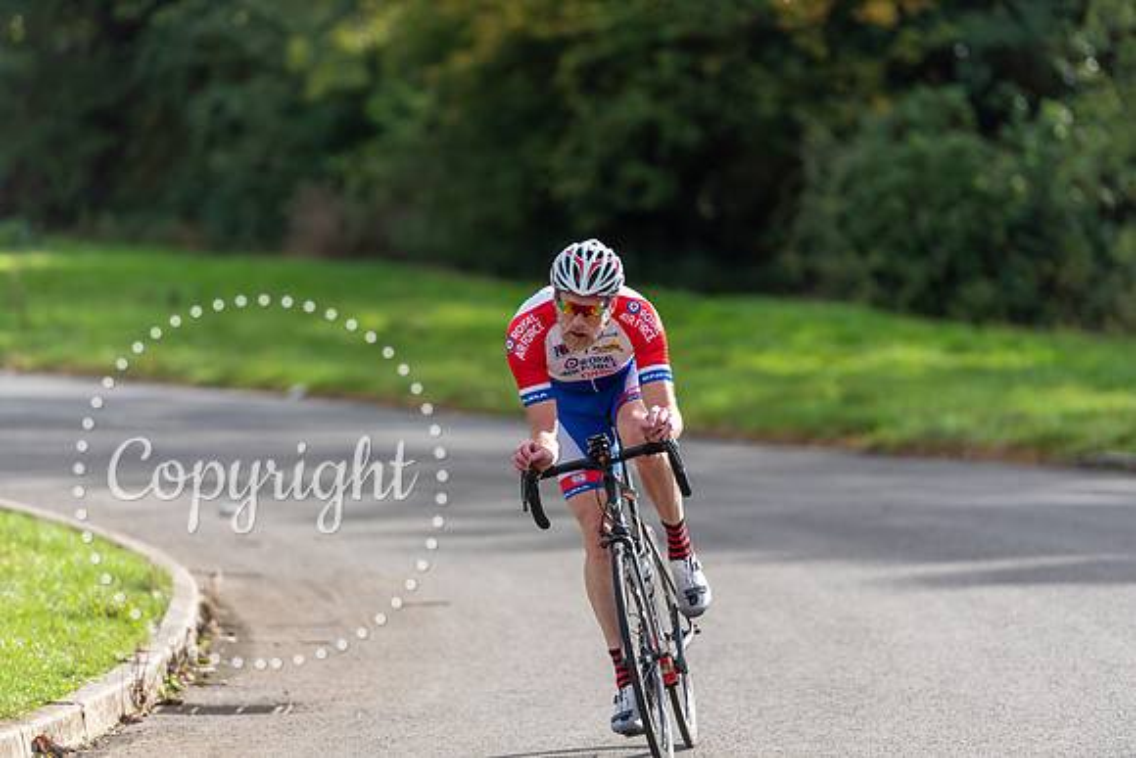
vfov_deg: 6.9
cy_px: 379
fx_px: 6312
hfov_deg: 10.3
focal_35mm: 200
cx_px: 568
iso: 160
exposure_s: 1/2000
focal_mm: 200
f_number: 2.8
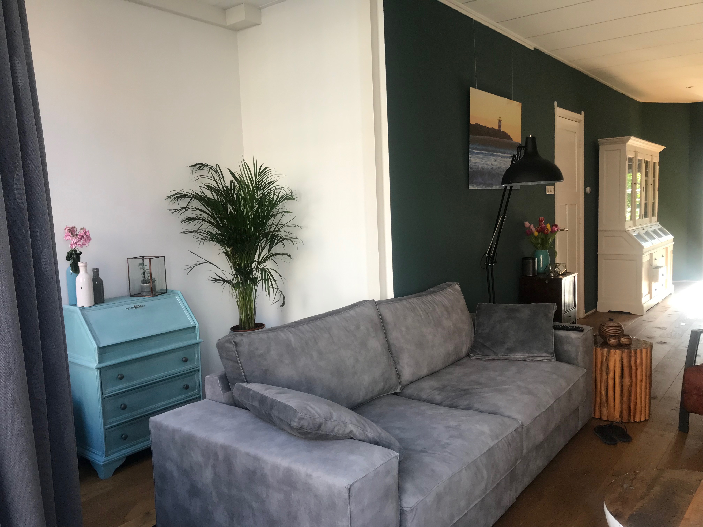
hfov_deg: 63.4
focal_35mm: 28
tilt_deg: -5.2
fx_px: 569
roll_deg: +3.3
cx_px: 352
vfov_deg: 49.7
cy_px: 264
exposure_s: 1/100
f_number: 1.8
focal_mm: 3.99
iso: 32
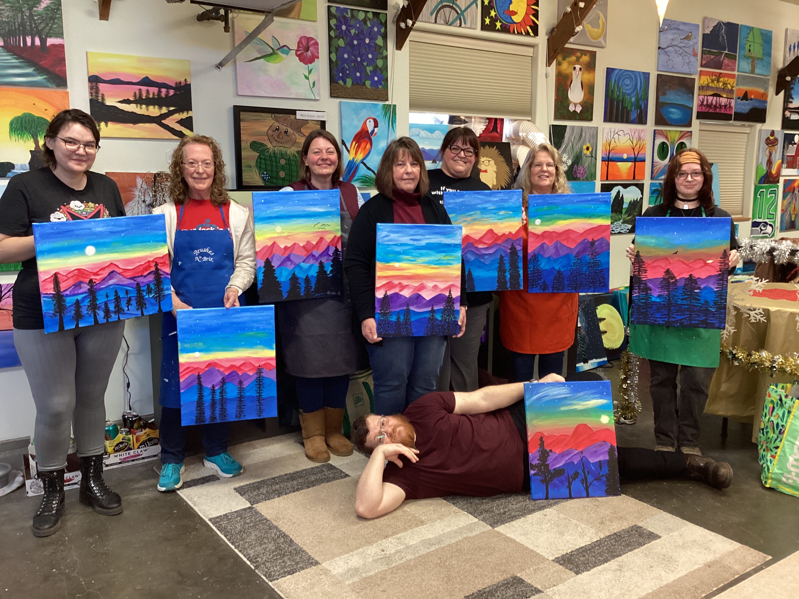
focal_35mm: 31
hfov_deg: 58.4
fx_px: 716
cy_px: 300
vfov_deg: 45.4
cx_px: 400
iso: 320
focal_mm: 3.3
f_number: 2.4
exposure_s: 1/60
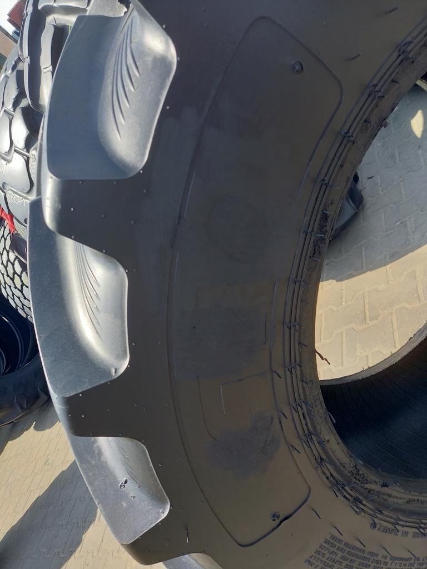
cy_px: 284
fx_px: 411
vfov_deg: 69.4
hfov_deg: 54.9
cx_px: 214
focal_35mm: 25
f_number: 1.8
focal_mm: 4.65
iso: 50
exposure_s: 1/173
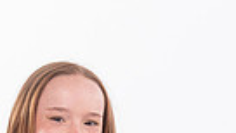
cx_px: 233
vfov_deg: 2.4
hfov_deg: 4.3
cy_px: 271
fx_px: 3134
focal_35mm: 500
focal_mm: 102
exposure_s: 1/200
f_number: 11
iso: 400
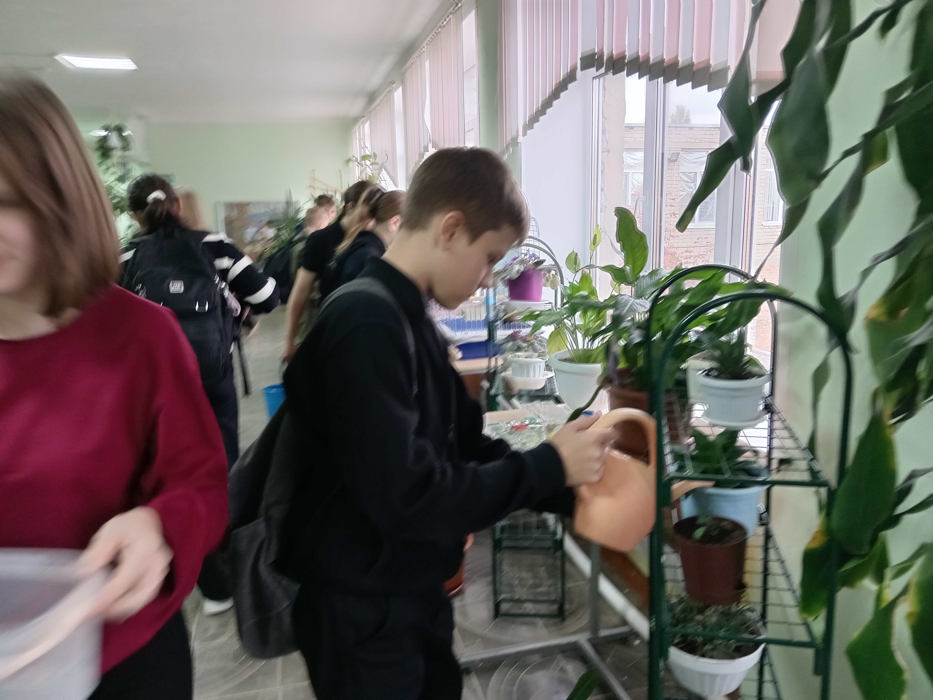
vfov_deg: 54.9
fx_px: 674
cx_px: 466
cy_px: 350
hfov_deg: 69.4
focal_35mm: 25
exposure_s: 1/20
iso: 772
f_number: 1.8
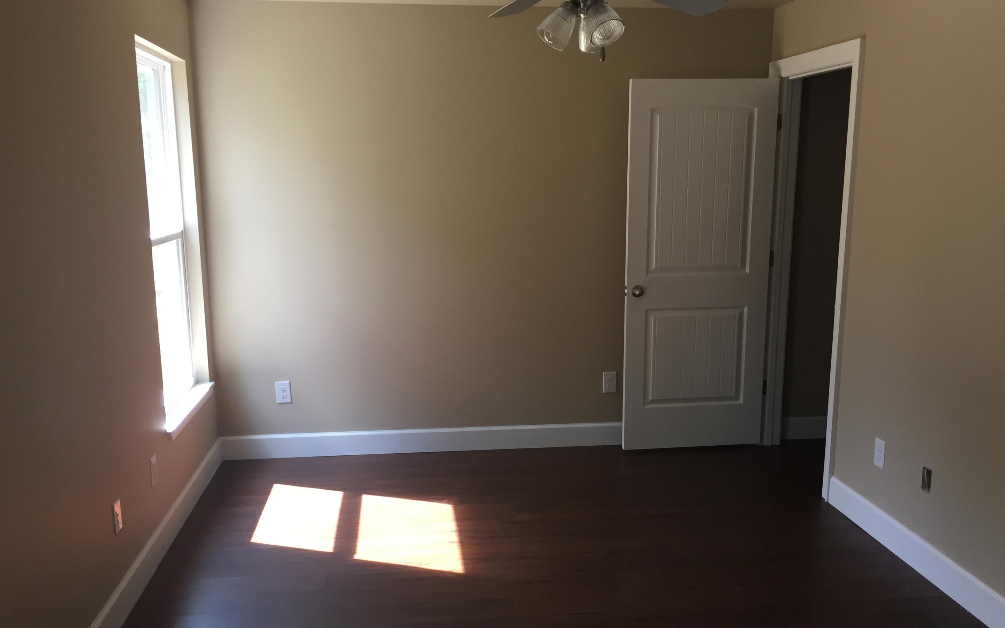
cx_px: 505
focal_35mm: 32
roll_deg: -0.1
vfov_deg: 39.4
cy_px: 349
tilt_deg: -11.3
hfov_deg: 59.7
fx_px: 876
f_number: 2.2
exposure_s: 1/30
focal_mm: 4.15
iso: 32
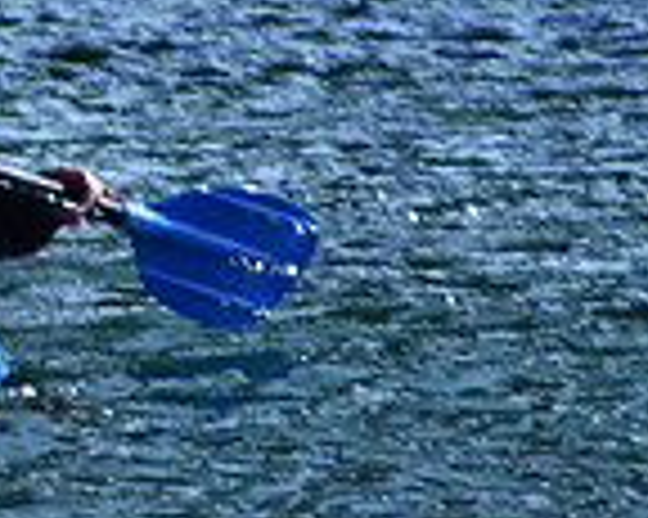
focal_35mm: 1701
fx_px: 32600
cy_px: -115
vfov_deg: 0.9
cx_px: -536
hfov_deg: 1.1
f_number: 5.6
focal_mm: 300
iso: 200
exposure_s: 1/1000
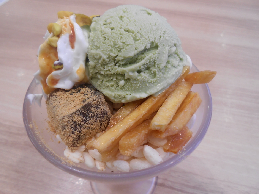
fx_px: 195
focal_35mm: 26
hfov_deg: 67.3
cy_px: 97
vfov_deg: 53.1
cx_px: 130
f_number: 3.5
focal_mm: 4.6
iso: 100
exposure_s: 1/30
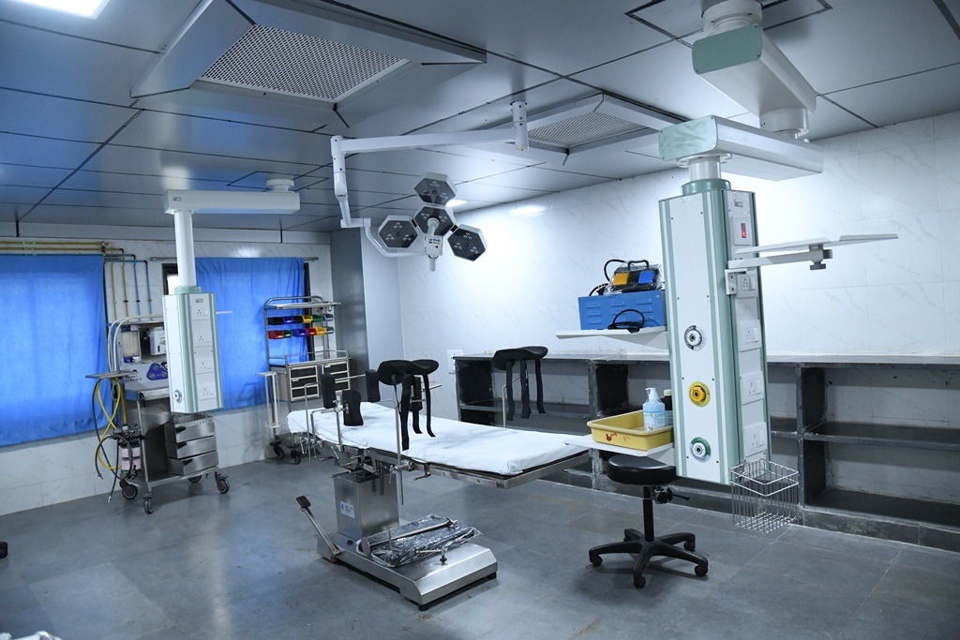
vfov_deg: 53.1
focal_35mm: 24
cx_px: 480
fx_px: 640
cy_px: 320
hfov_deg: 73.7
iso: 3200
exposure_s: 1/160
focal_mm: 24
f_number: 5
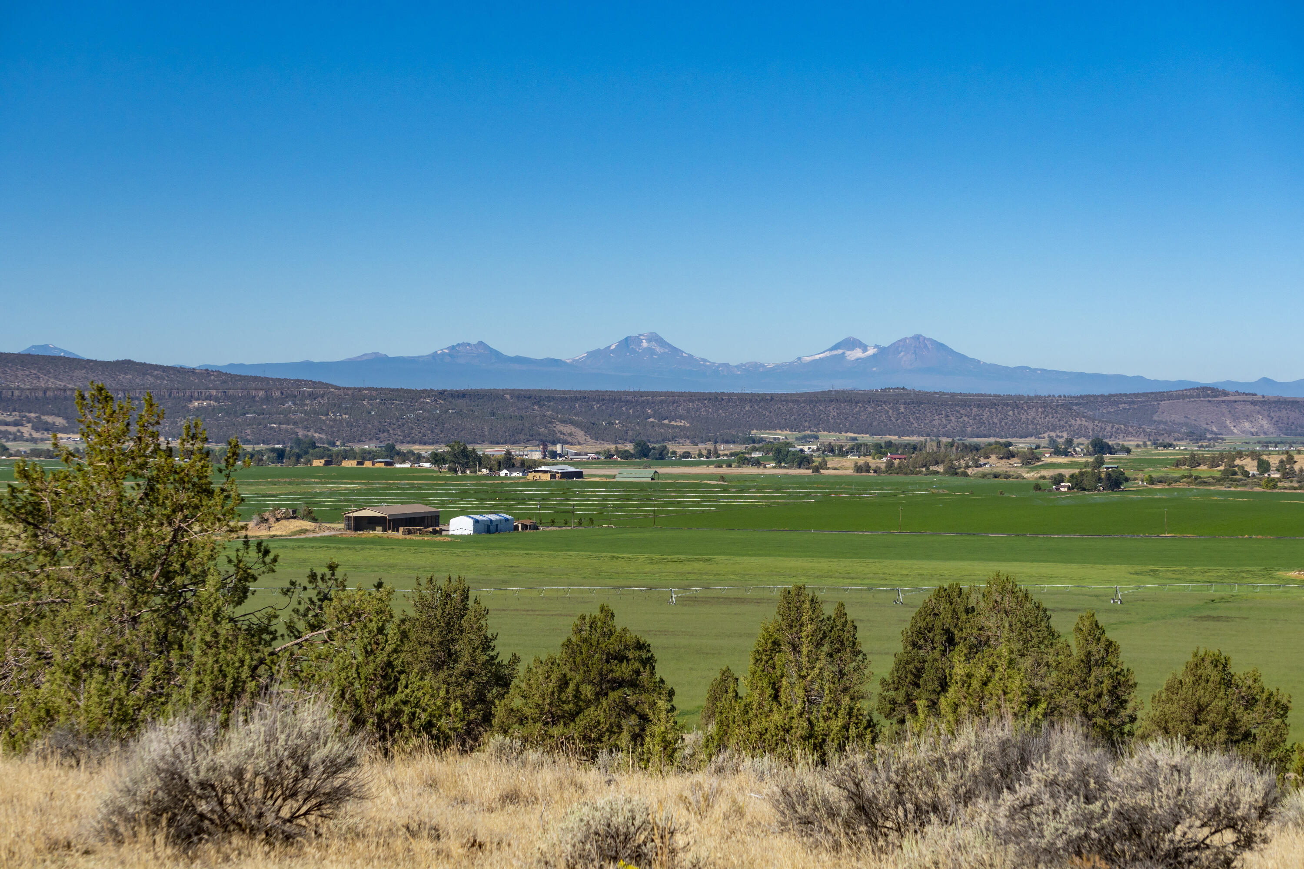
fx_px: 2988
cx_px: 652
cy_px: 434
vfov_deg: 16.6
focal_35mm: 82
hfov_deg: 24.6
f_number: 8
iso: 400
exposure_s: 1/1600
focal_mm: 55
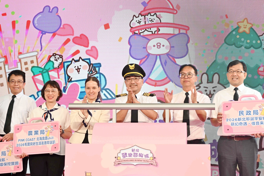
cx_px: 132
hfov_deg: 31.0
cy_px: 88
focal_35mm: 65
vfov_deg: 20.9
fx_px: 477
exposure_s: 1/100
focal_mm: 65
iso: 720
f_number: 4
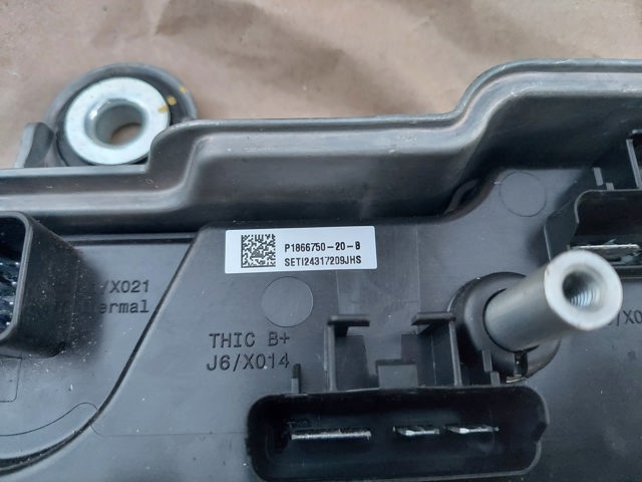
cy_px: 241
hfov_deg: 71.6
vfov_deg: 56.8
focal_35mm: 24
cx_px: 321
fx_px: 445
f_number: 1.8
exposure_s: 1/24
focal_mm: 5.23
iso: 500
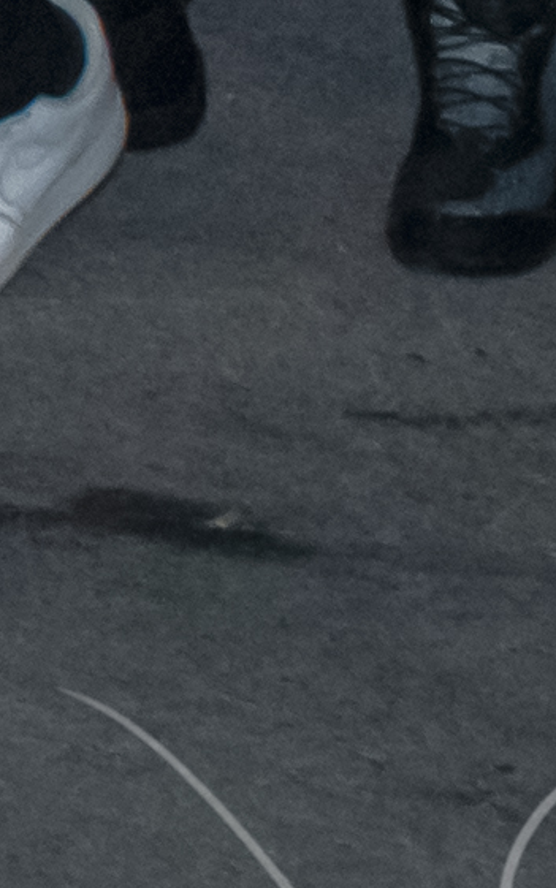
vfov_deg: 4.7
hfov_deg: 2.7
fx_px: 10695
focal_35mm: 441
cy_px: -1108
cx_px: -2866
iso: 1600
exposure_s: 1/200
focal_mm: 27
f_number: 5.6
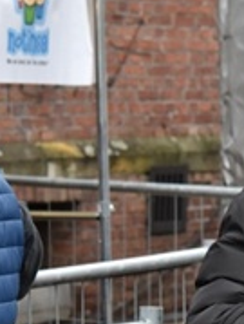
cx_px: 183
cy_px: 170
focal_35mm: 255
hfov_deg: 5.9
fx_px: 2384
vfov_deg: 7.8
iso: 640
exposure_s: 1/160
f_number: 5.6
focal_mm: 55
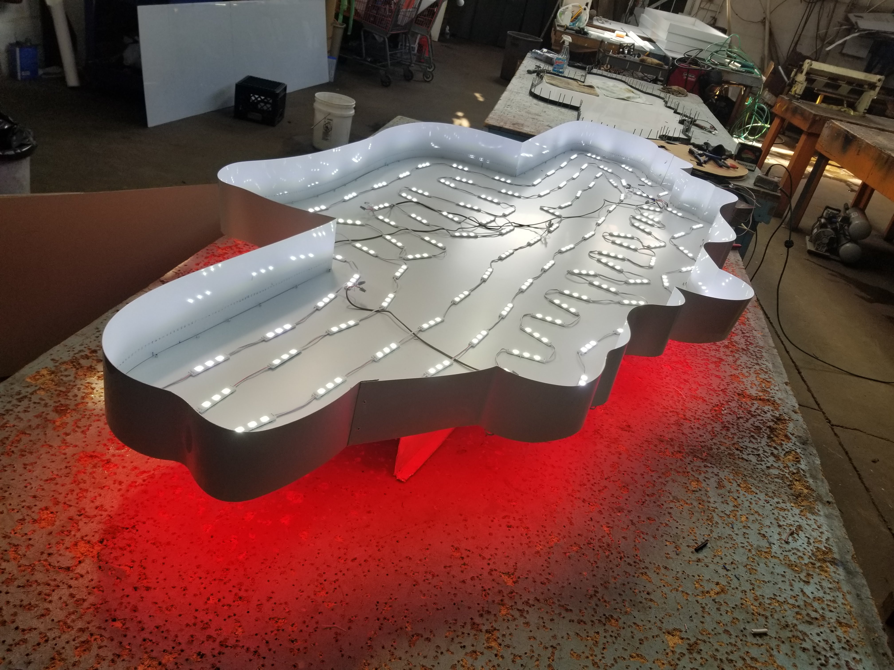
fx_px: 671
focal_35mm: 26
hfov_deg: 67.3
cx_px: 447
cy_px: 335
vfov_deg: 53.1
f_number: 1.7
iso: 50
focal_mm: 4.3
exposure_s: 1/180
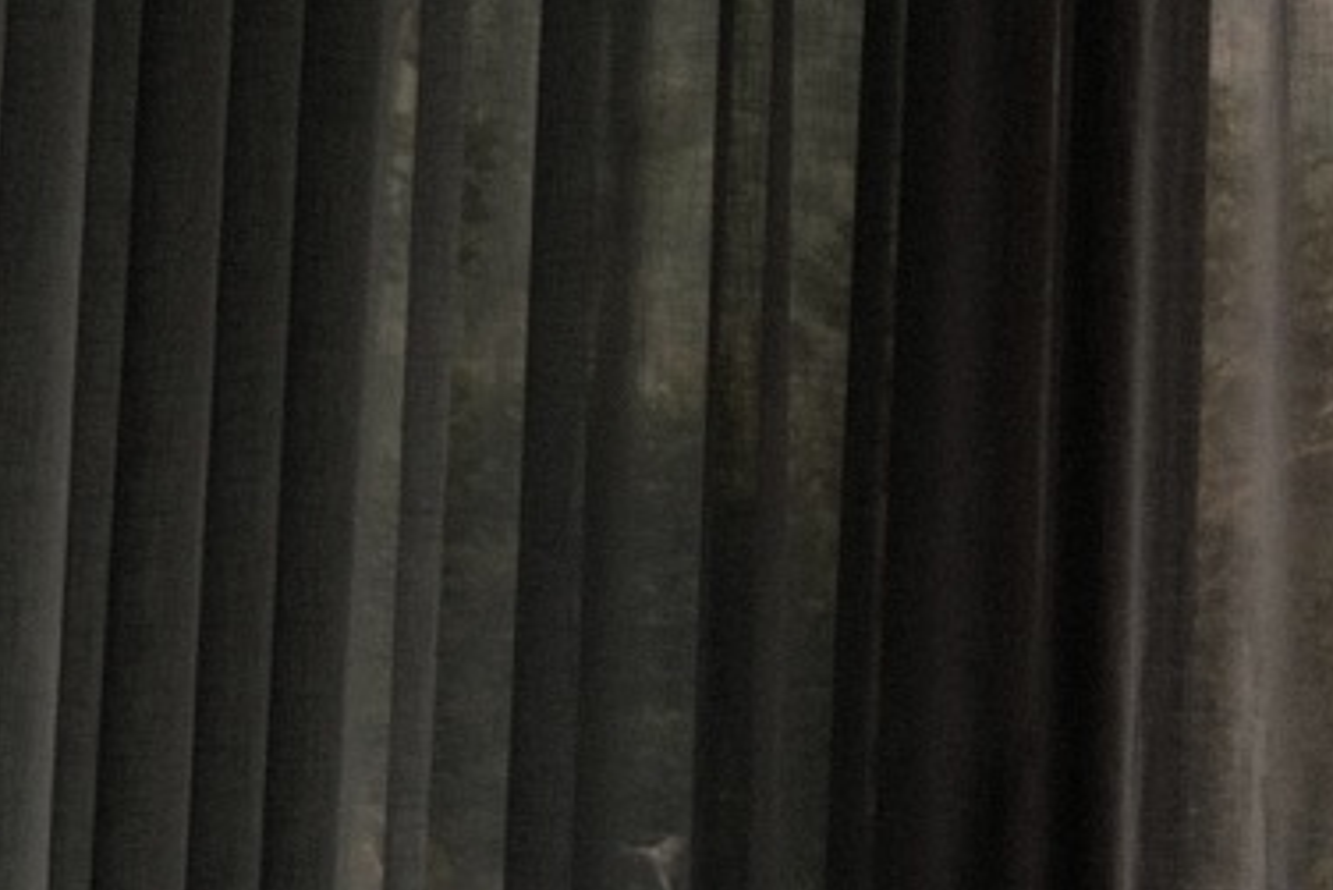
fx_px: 4408
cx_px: 1854
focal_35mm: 119
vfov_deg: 11.5
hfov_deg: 16.1
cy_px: 477
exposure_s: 1/60
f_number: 13
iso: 200
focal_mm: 23
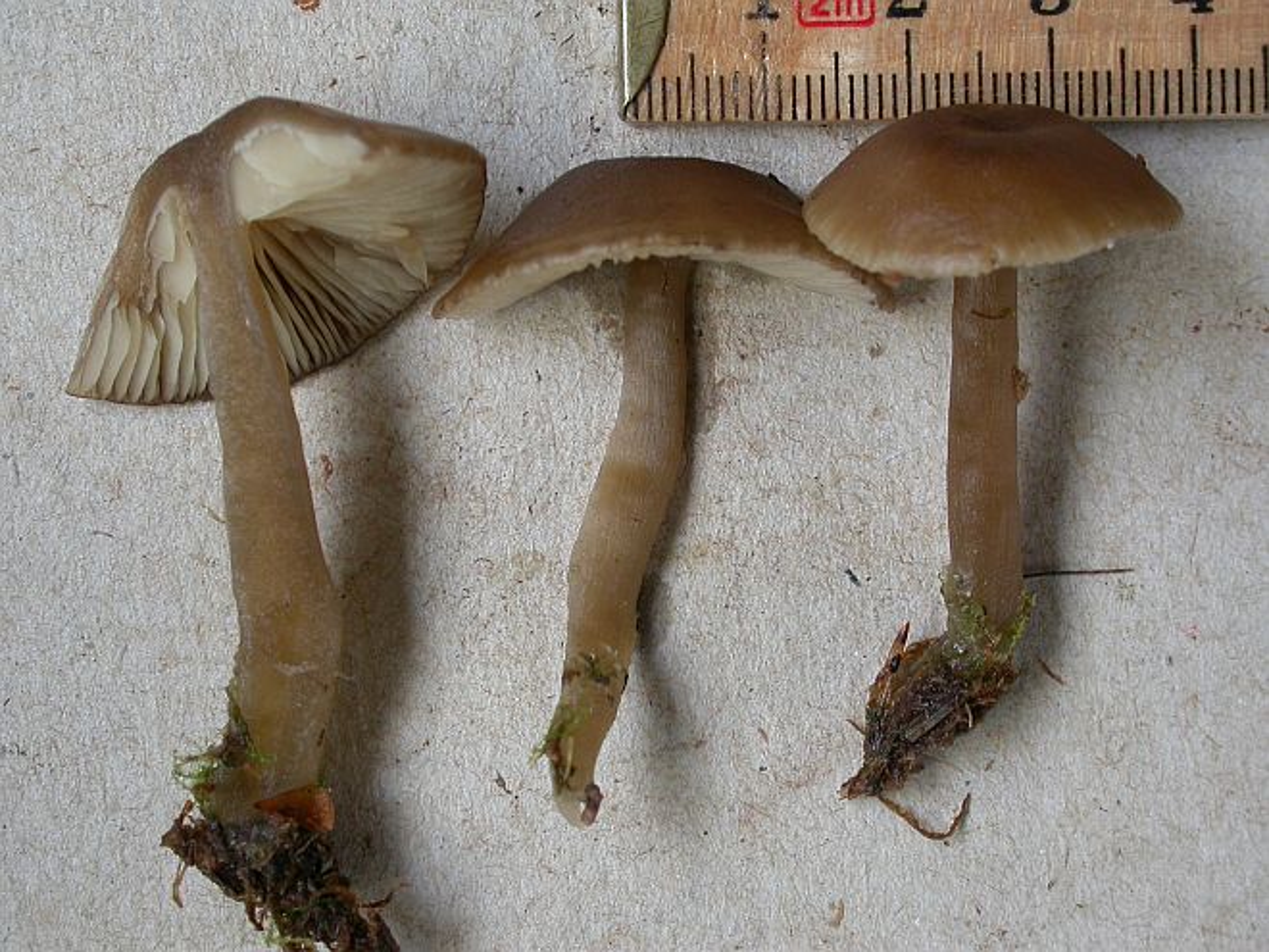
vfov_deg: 17.2
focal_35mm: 86
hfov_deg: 22.8
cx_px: 634
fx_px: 3153
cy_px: 476
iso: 100
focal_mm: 17.8
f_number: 3.6
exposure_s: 1/15.4
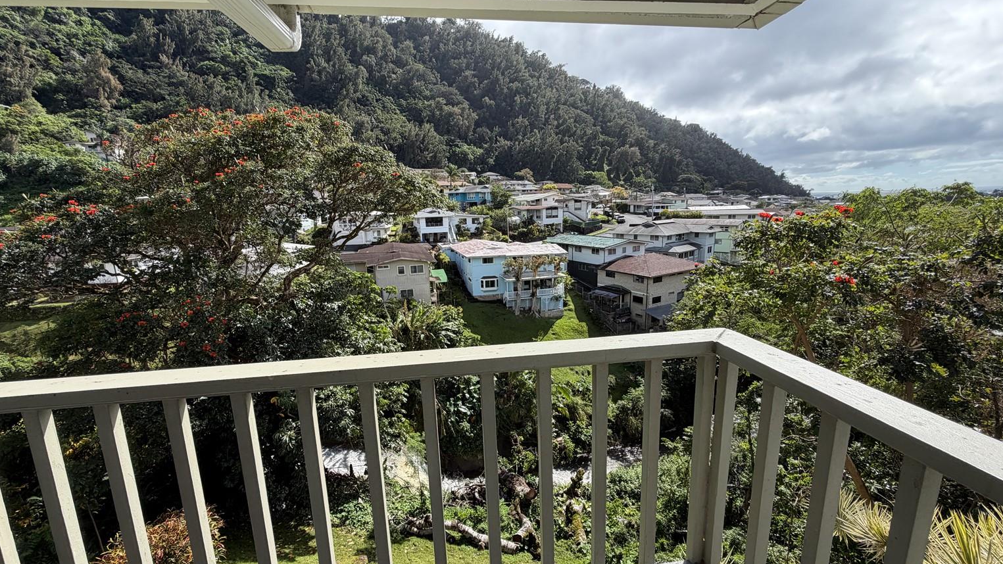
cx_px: 495
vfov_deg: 67.1
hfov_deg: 99.4
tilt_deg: -11.9
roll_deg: +2.5
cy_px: 293
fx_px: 426
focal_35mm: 16
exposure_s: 1/770
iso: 40
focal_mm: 2.22
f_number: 2.2
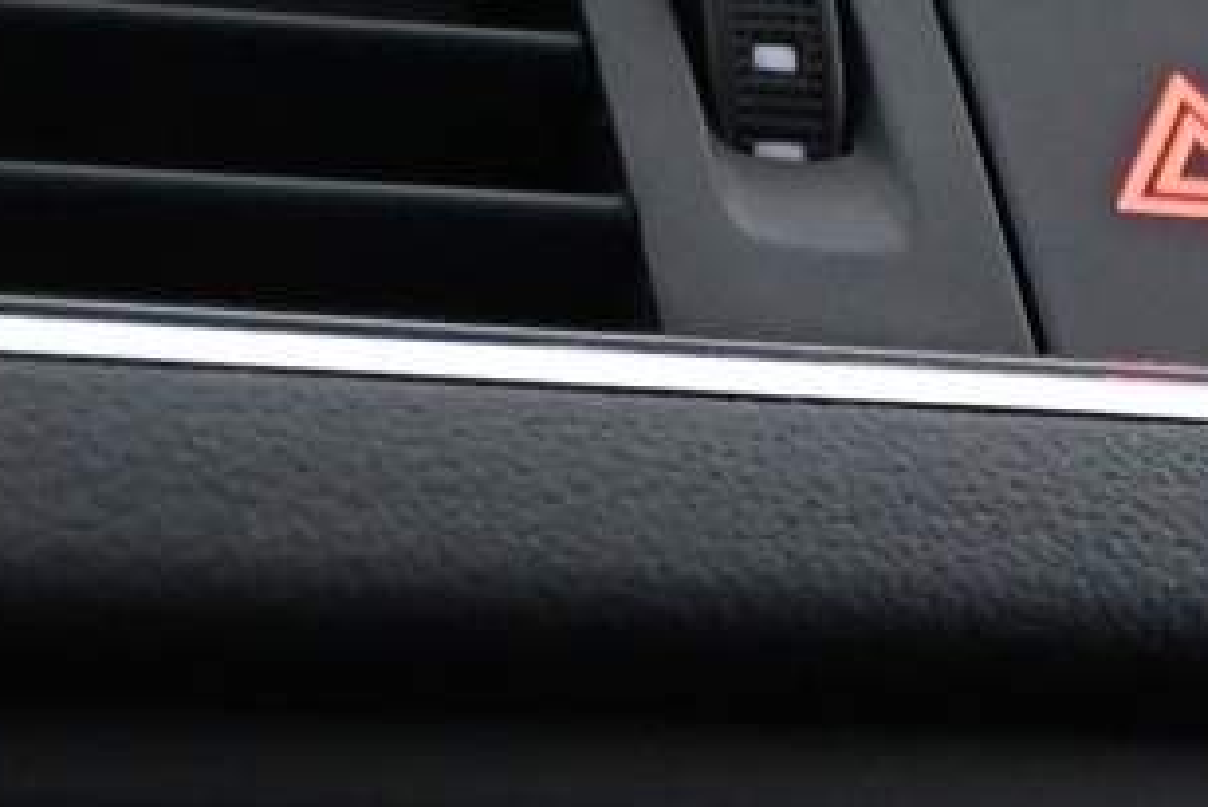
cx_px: 1051
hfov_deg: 13.2
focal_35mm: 154
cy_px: 2094
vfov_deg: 8.1
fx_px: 5180
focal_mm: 19.5
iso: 5000
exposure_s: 1/60
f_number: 3.8
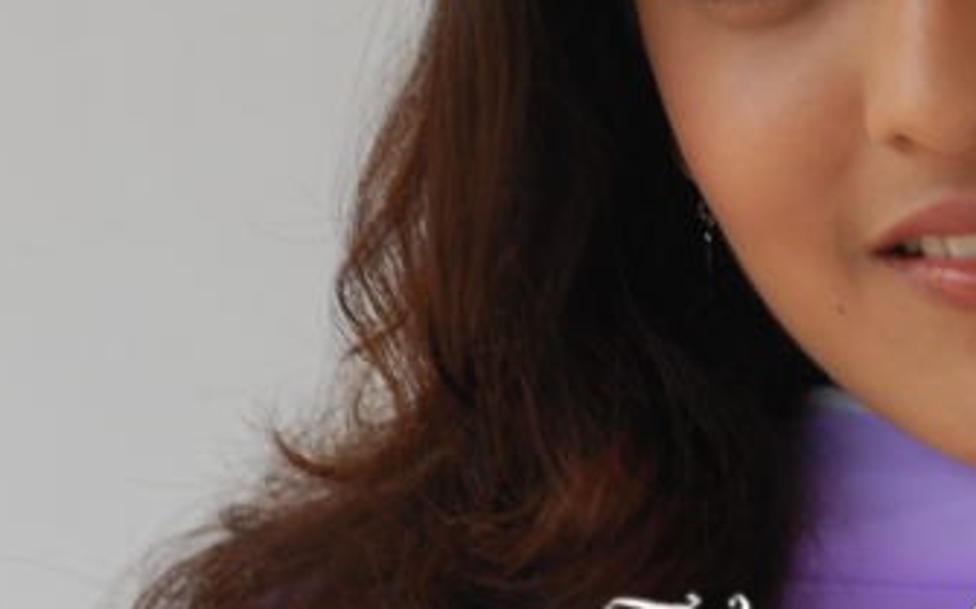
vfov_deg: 2.2
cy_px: 170
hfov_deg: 3.6
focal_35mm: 585
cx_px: 1034
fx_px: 15541
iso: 200
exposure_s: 1/160
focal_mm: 125
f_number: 5
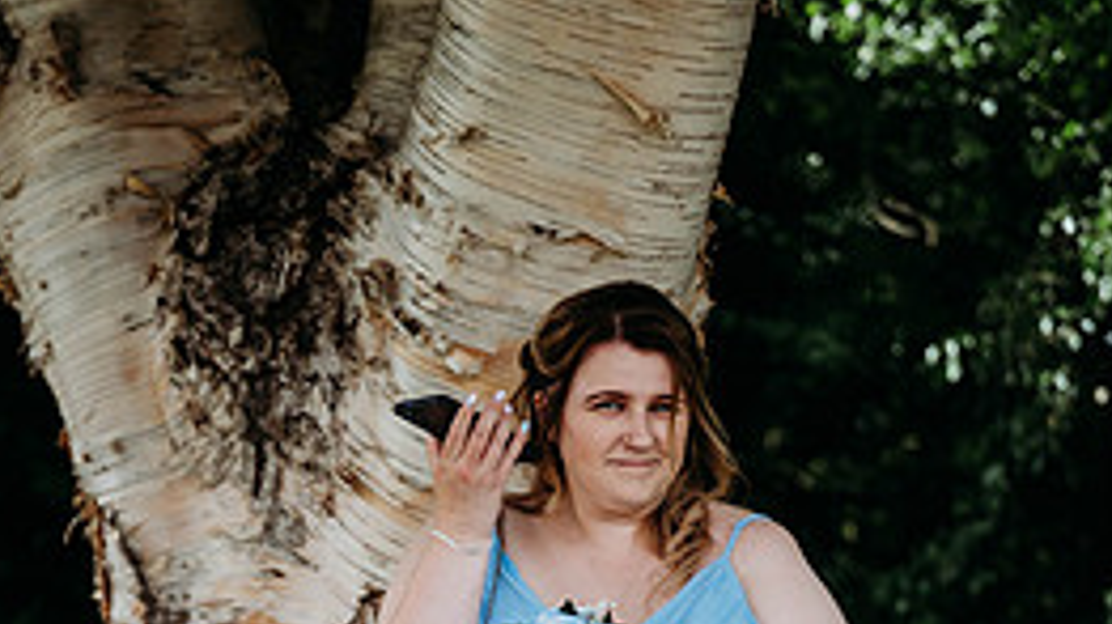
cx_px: 581
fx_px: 3713
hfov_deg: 17.0
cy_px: 802
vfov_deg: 9.4
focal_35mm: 126
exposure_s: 1/1600
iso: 400
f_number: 2.8
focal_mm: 70
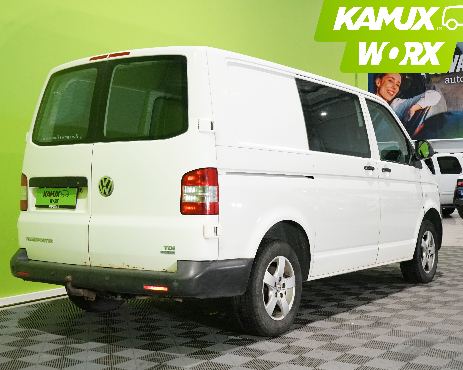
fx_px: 658
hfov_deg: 38.8
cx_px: 226
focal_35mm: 48
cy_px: 176
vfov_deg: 31.4
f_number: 8
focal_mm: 39
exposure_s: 1/125
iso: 6400
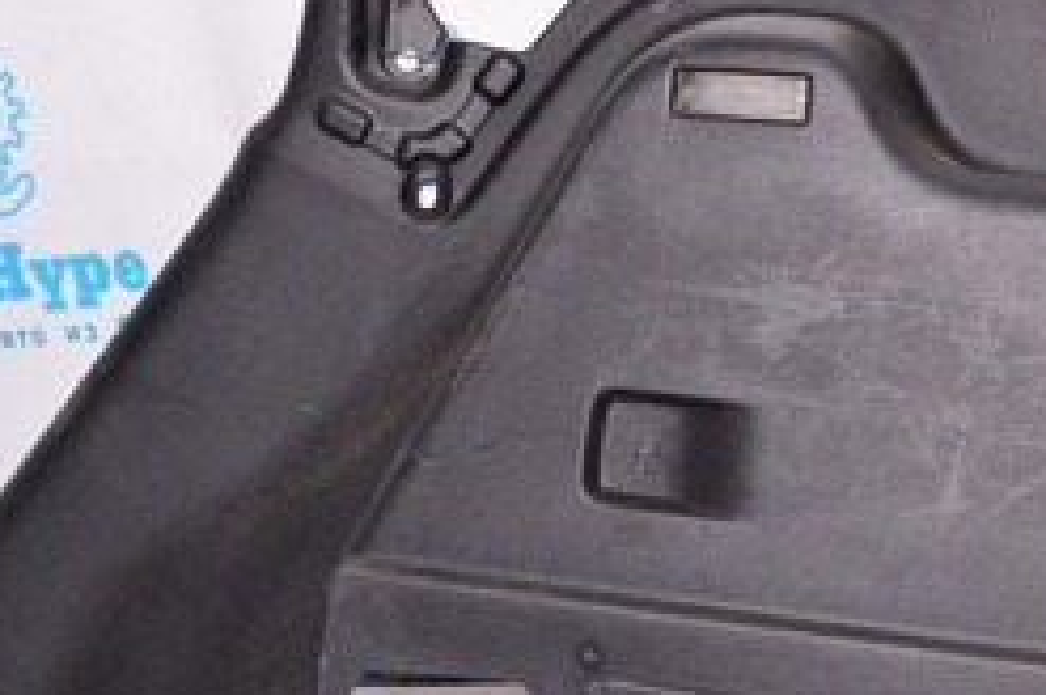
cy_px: 468
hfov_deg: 28.0
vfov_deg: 19.3
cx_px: 898
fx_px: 2031
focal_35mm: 70
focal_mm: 18
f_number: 8
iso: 1600
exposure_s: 1/200
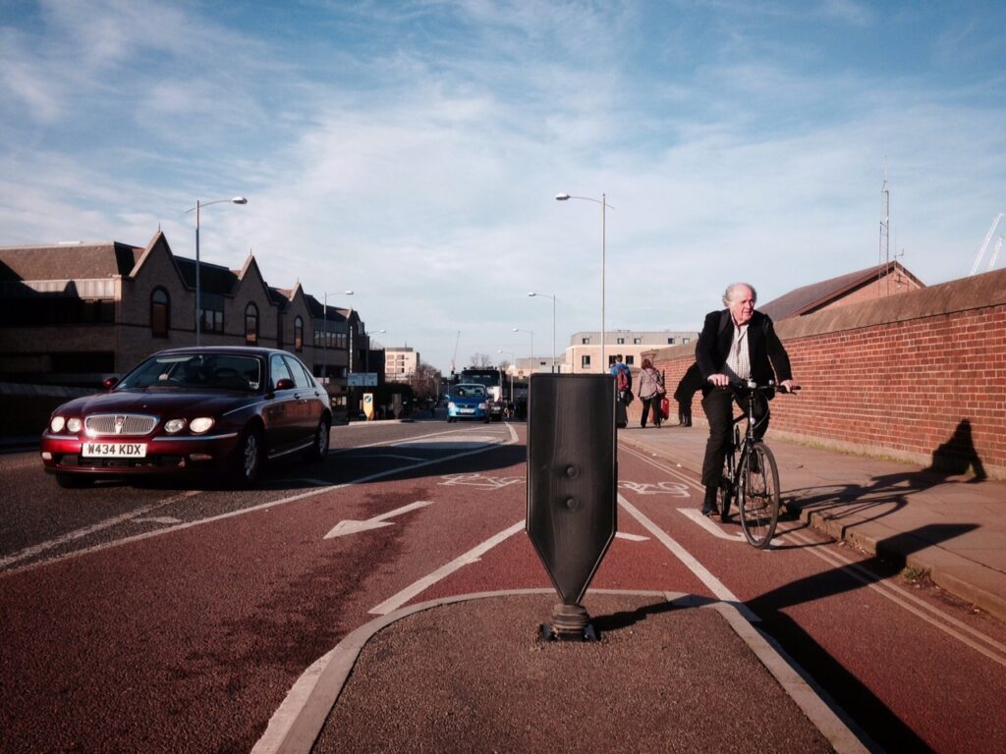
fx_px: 959
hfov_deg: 55.4
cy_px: 377
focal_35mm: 33
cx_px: 503
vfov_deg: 42.9
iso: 50
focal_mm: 4.12
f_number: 2.4
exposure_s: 1/1205
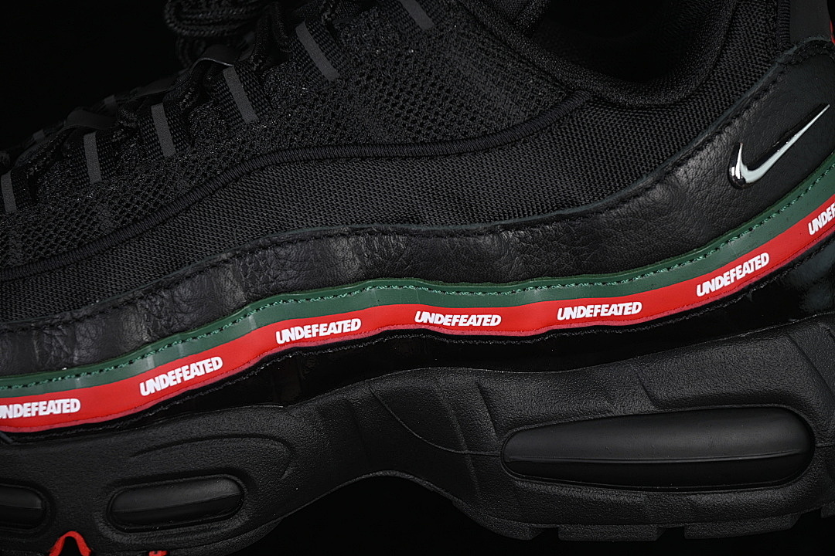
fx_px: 1739
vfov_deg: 18.2
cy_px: 278
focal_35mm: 75
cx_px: 418
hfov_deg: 27.0
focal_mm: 50
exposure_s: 1/50
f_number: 6.3
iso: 160
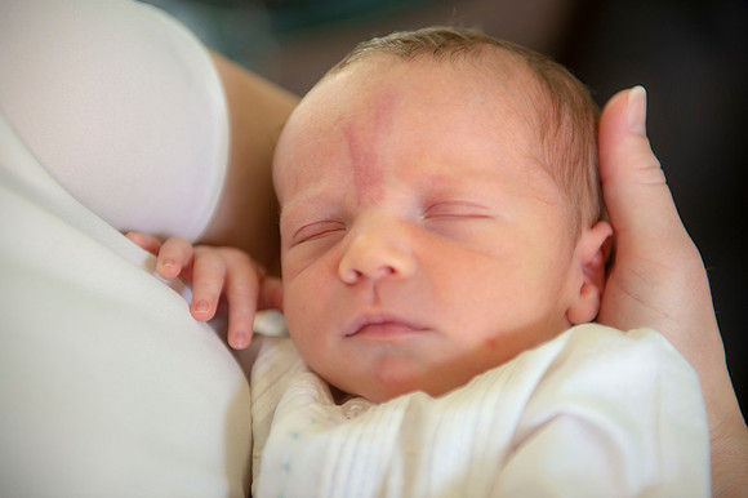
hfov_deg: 28.9
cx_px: 374
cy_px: 249
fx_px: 1454
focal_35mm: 70
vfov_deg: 19.4
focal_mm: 70
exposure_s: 1/160
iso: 320
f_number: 2.8
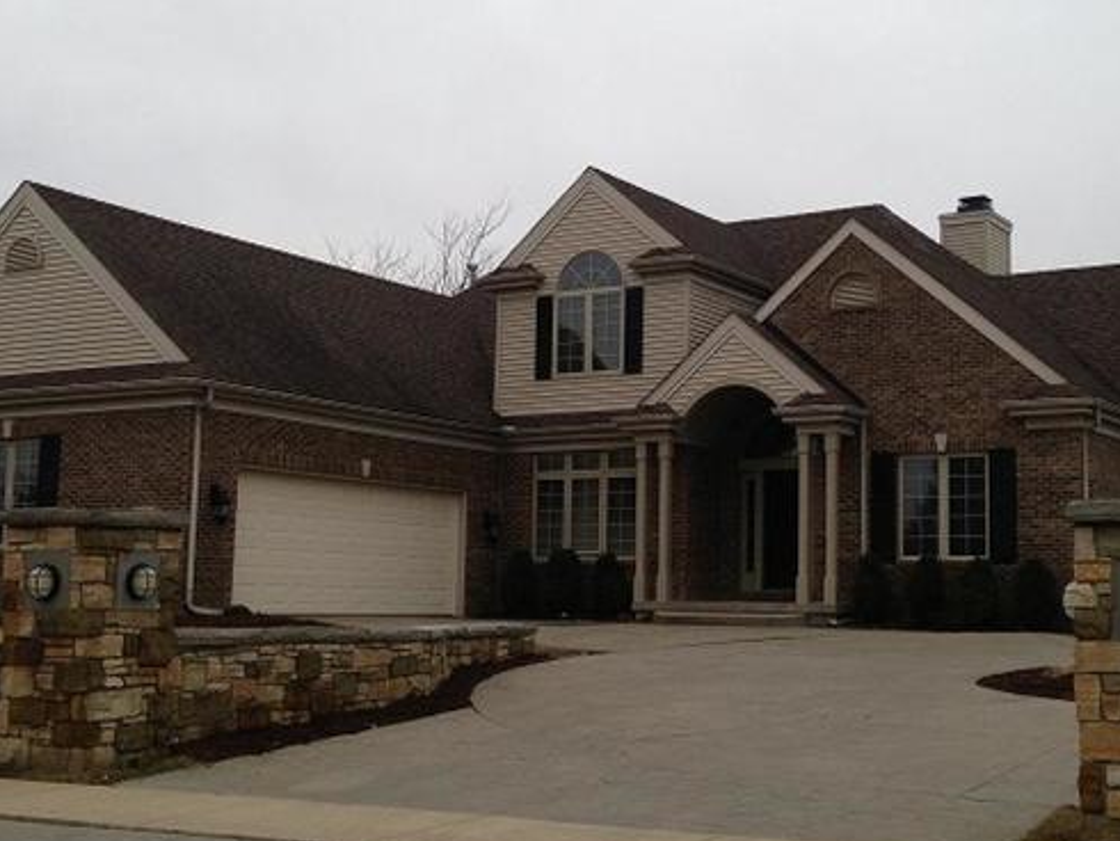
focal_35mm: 43
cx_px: 505
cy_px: 436
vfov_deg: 33.6
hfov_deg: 43.8
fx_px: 1392
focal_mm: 4.13
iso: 50
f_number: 2.4
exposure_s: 1/220
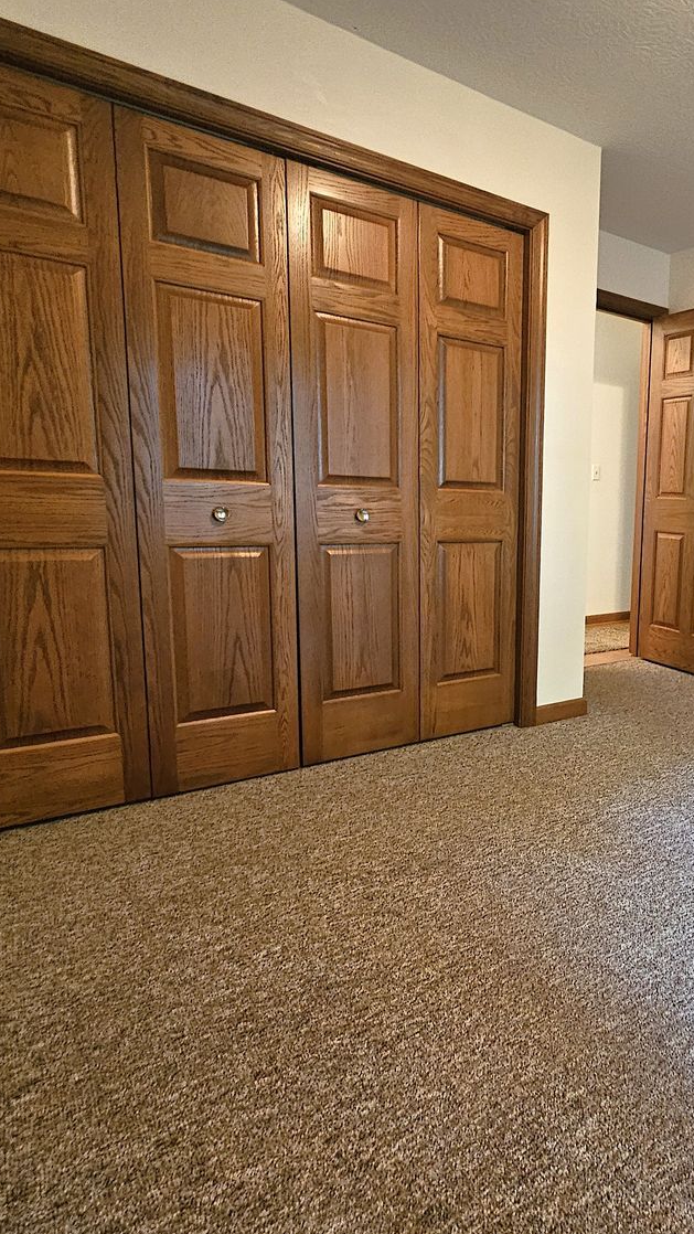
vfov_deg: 89.6
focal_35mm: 19
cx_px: 616
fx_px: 621
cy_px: 618
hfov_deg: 51.9
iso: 800
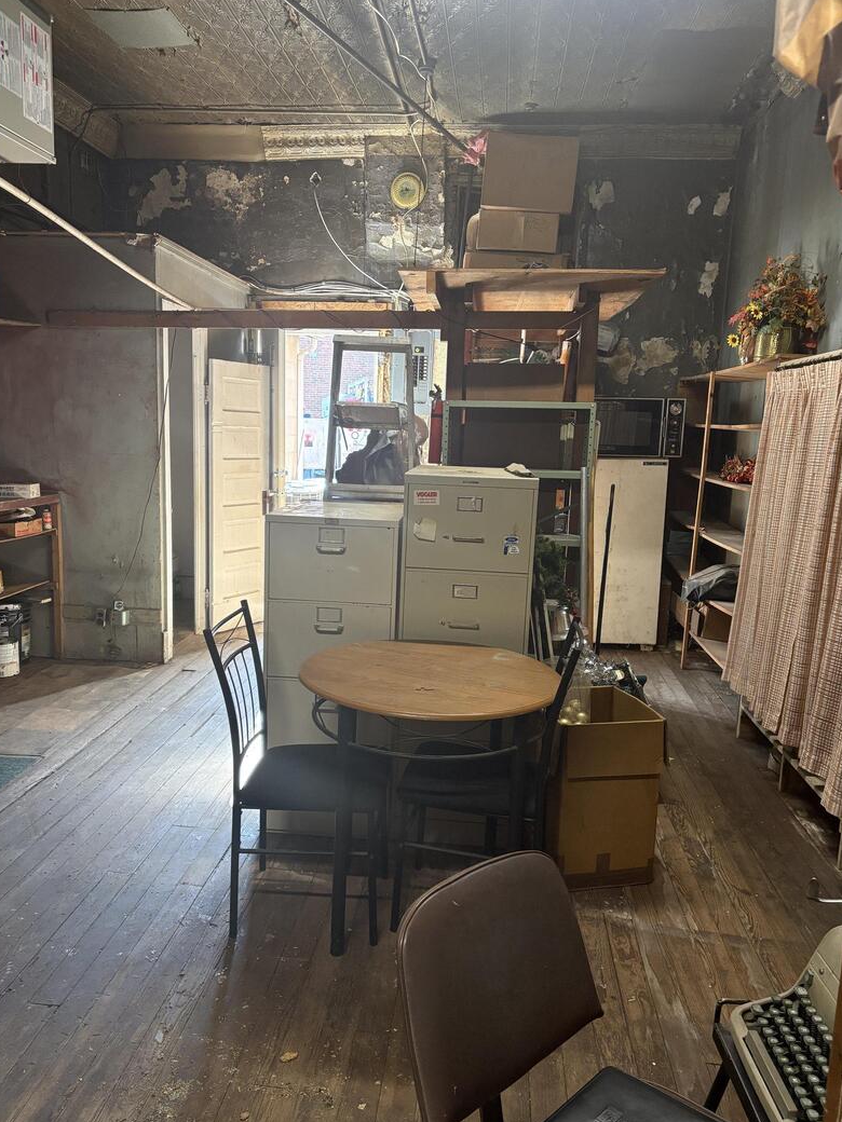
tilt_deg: -8.9
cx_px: 409
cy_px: 570
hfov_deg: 51.3
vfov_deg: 65.3
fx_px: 876
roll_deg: -1.6
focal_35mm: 27
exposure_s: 1/120
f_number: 1.6
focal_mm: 5.96
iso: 250
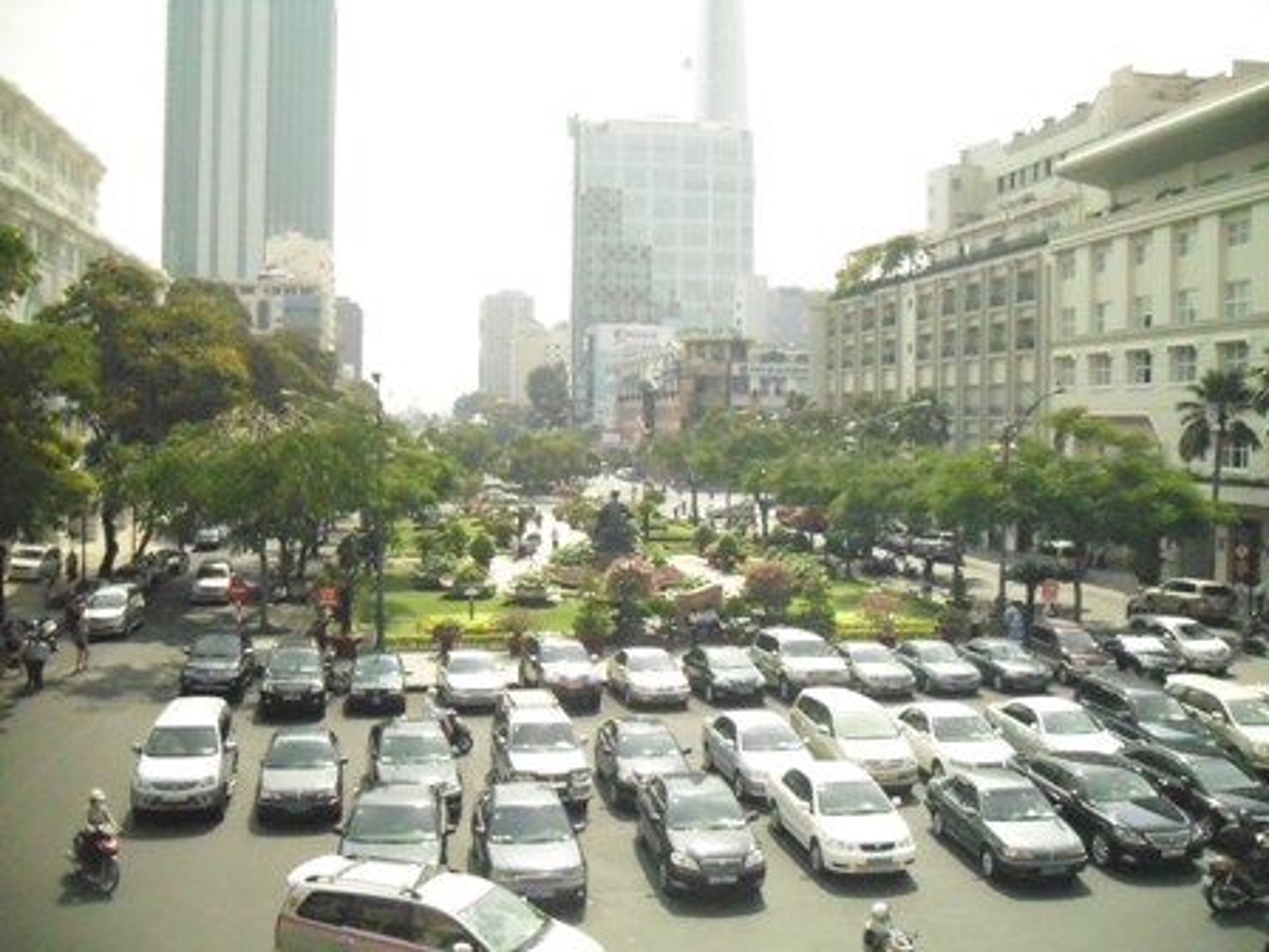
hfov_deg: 52.6
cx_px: 634
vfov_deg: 40.7
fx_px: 1283
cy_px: 476
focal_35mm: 35
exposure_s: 1/1500
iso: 1600
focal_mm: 6.2
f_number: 8.9
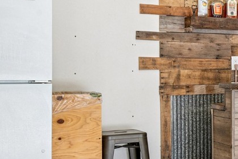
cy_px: 84
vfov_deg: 16.5
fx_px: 549
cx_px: 328
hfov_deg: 21.5
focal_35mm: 83
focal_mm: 30
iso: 400
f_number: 9
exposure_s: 1/30
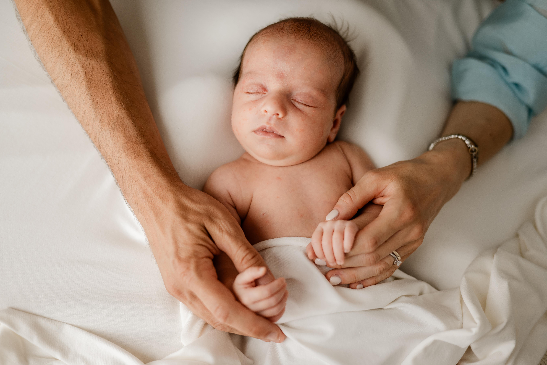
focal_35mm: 40
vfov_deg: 33.4
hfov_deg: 48.5
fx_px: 608
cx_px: 274
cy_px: 182
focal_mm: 40
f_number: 2
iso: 200
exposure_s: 1/500
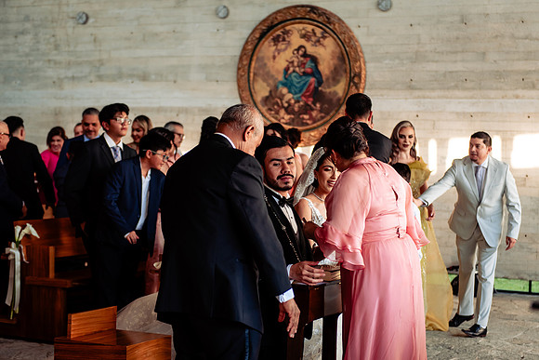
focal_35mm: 66
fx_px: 992
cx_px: 283
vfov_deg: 20.6
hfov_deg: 30.4
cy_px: 176
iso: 500
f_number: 3.2
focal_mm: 62
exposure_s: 1/320
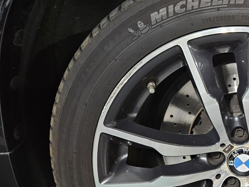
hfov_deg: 34.5
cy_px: 138
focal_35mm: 49
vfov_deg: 29.2
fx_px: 352
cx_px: 263
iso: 640
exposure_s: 1/24
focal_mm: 5.4
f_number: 1.8
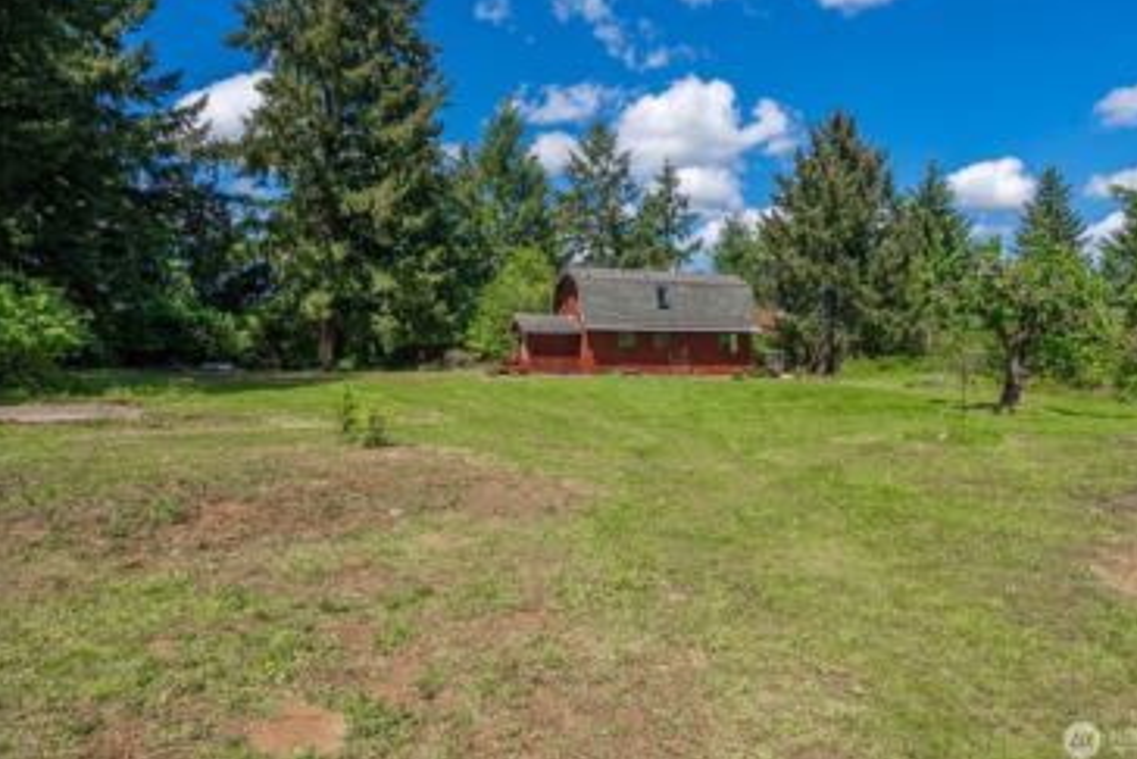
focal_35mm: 22
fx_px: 695
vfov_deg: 57.2
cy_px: 351
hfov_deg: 78.4
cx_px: 618
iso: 80
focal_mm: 20
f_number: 7.1
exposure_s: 1/160
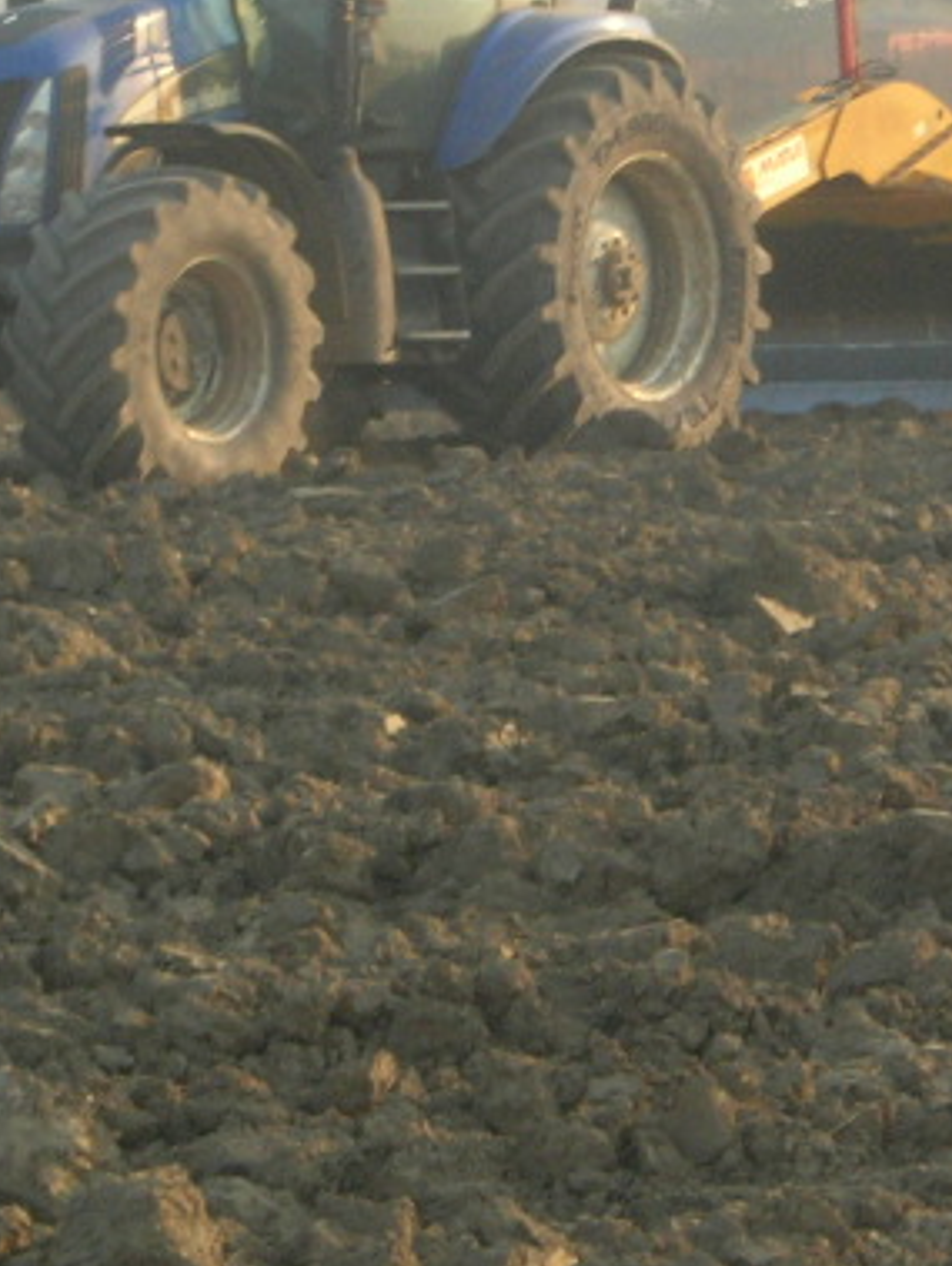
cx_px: 534
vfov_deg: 6.5
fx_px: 11165
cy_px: 291
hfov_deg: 4.9
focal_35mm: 305
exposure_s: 1/146
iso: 100
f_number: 8.2
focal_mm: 23.4
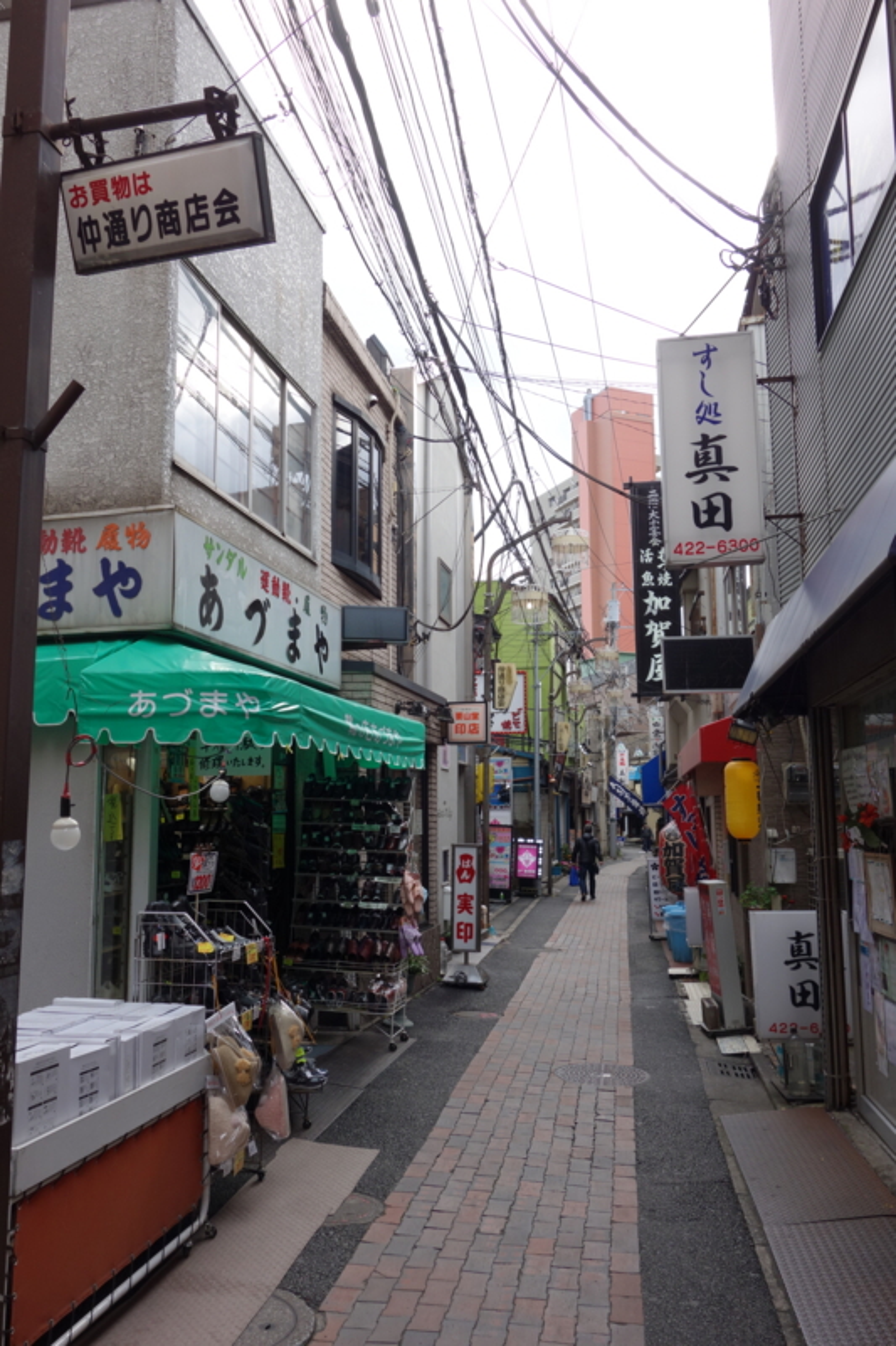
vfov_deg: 65.5
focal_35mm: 28
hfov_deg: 46.4
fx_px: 1046
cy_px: 673
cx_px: 448
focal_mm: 10.4
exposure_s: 1/125
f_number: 5.6
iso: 160
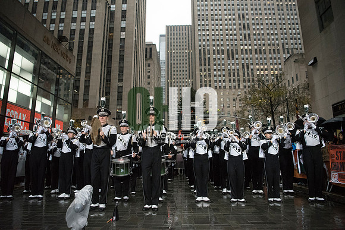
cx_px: 172
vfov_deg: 53.2
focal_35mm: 24
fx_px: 230
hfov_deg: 73.7
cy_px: 115
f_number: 2.8
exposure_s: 1/4000
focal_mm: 24
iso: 10000
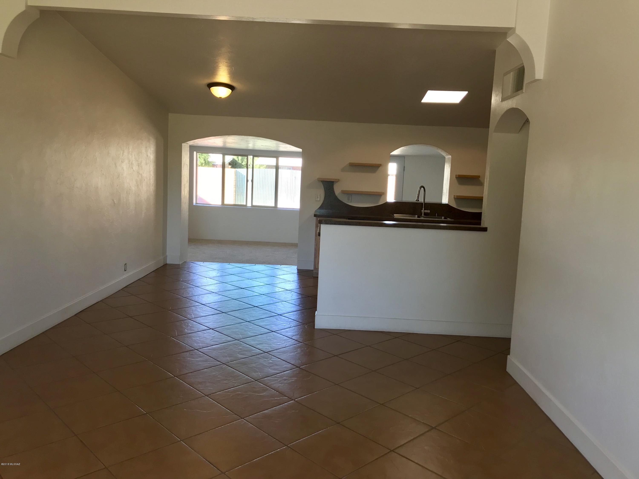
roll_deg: -2.4
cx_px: 320
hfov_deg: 63.4
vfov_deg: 49.7
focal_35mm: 28
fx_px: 517
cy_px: 240
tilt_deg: -6.3
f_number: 1.8
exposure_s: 1/40
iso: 25
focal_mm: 3.99
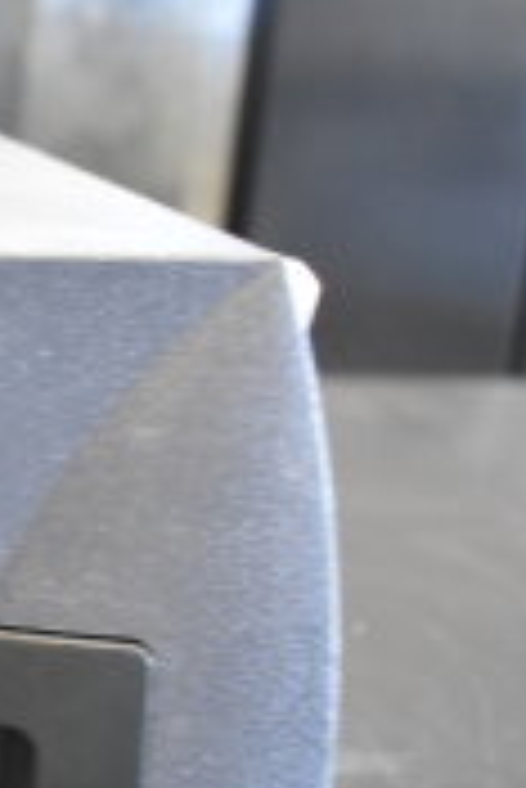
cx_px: -724
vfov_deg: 21.7
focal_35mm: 94
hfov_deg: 11.9
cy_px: 403
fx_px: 2056
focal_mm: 18
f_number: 3.5
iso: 2200
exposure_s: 1/30
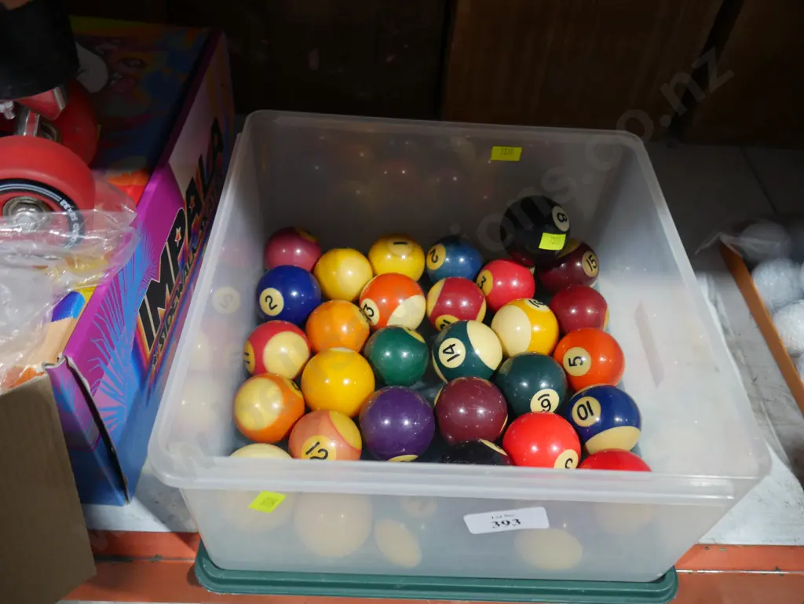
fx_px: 651
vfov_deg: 49.8
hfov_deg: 63.4
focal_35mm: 28
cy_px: 302
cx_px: 402
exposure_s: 1/60
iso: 500
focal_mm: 14
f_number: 3.5
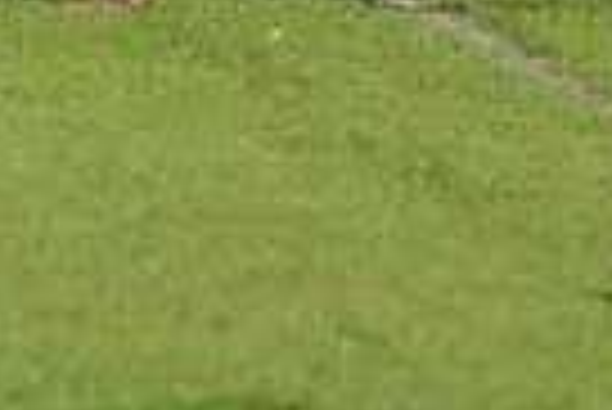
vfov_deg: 1.9
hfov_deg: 2.8
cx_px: 176
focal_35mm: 723
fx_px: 12304
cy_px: -439
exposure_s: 1/1600
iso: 320
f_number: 4
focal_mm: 170
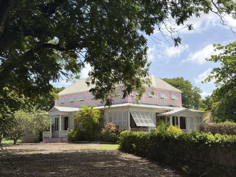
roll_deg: +1.7
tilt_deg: +8.5
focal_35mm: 52
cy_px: 88
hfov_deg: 36.8
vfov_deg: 28.0
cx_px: 118
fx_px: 355
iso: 32
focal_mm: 5.96
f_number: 1.6
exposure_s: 1/2639
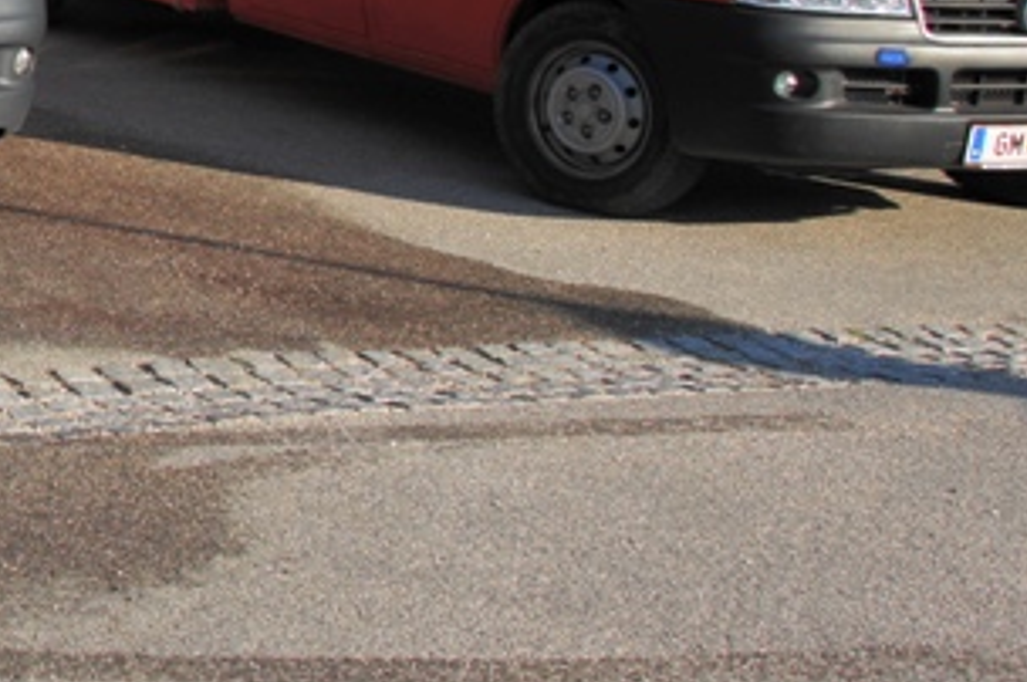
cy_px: -69
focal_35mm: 99
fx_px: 2821
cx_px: -562
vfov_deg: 13.5
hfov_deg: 18.1
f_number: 6.3
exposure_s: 1/250
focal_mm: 20
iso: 100
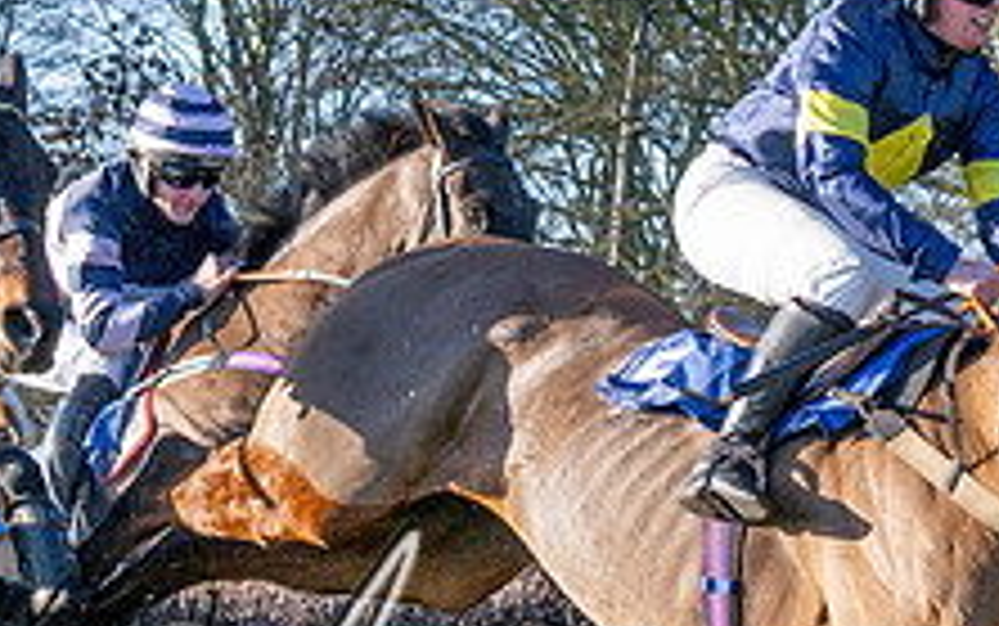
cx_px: 861
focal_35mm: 198
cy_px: 643
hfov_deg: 10.5
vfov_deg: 6.6
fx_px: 5393
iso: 400
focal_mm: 35
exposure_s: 1/1250
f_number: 5
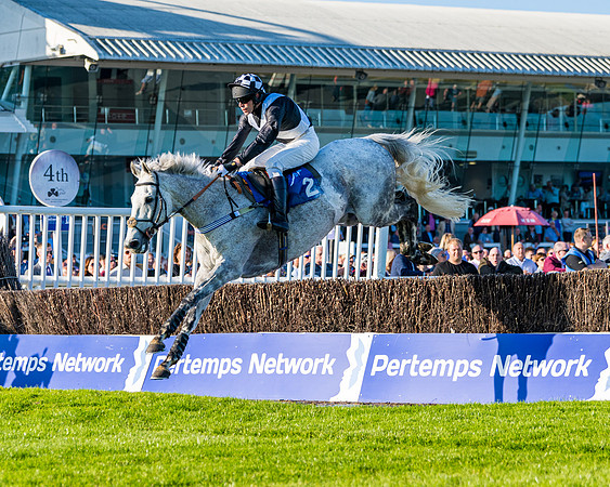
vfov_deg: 9.4
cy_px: 215
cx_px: 287
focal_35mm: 164
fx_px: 2967
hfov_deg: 11.7
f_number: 4
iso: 200
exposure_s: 1/1250
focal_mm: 98
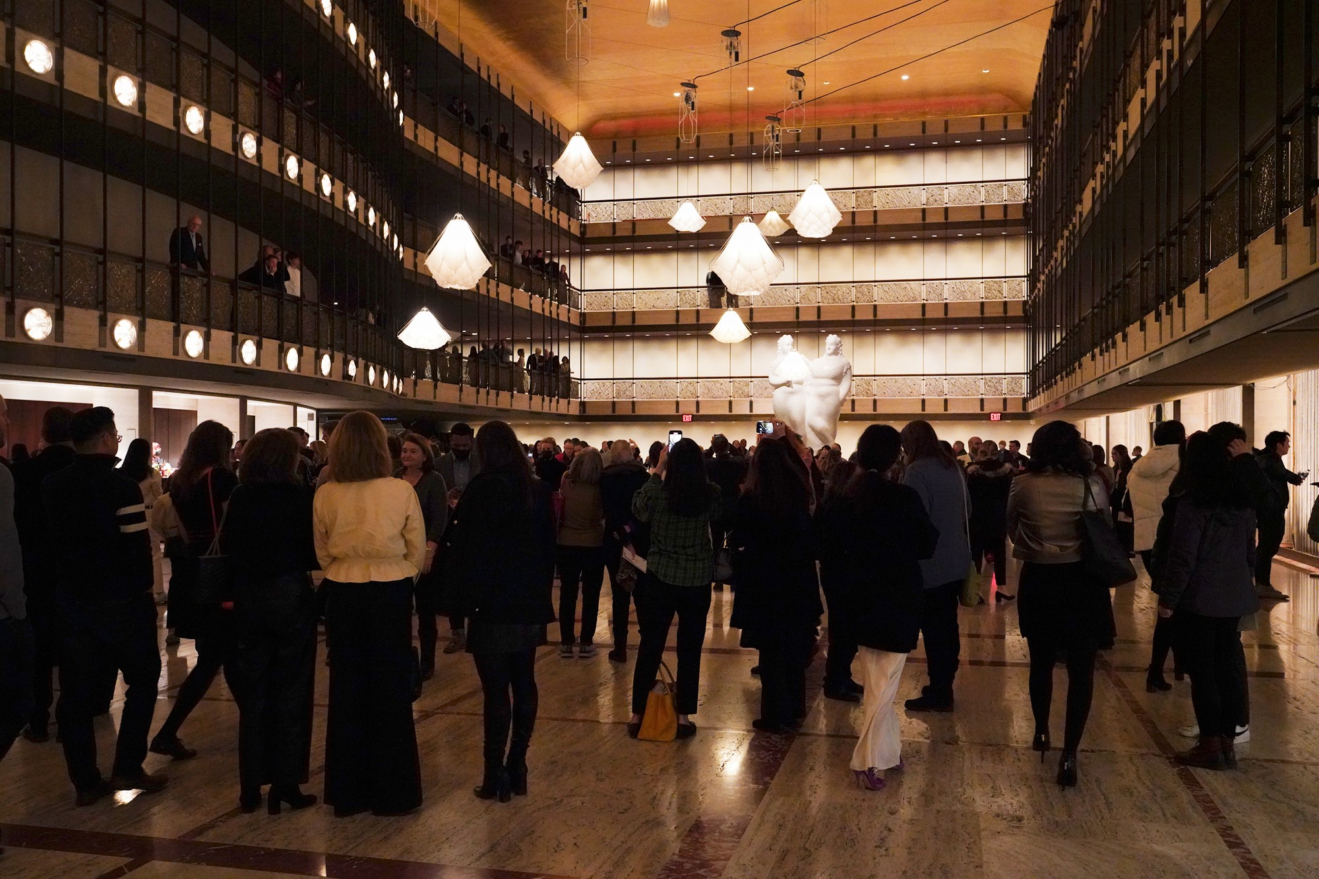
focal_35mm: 32
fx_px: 1173
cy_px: 440
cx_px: 660
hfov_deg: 58.7
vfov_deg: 41.1
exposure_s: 1/100
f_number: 4
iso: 10000
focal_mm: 32
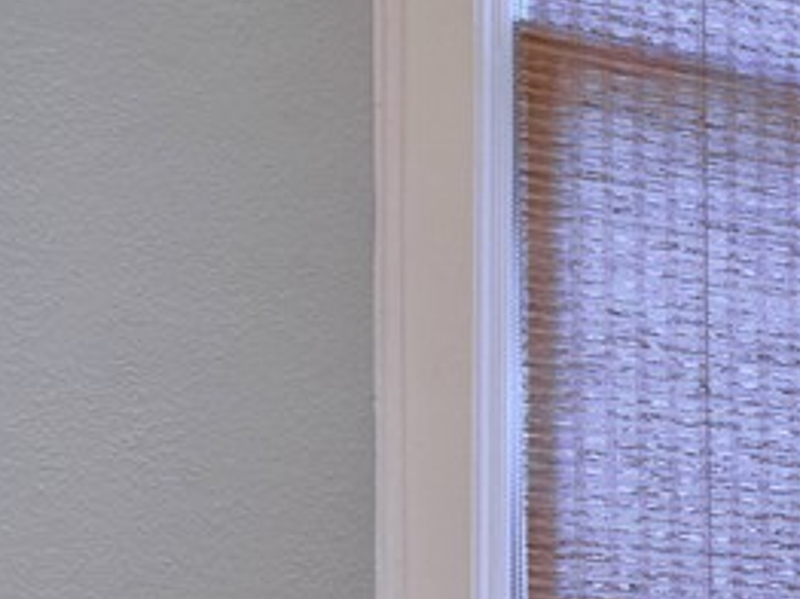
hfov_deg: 9.0
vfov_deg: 11.2
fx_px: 2886
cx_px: 2947
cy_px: 1022
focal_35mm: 125
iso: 1250
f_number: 10
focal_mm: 20
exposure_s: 1
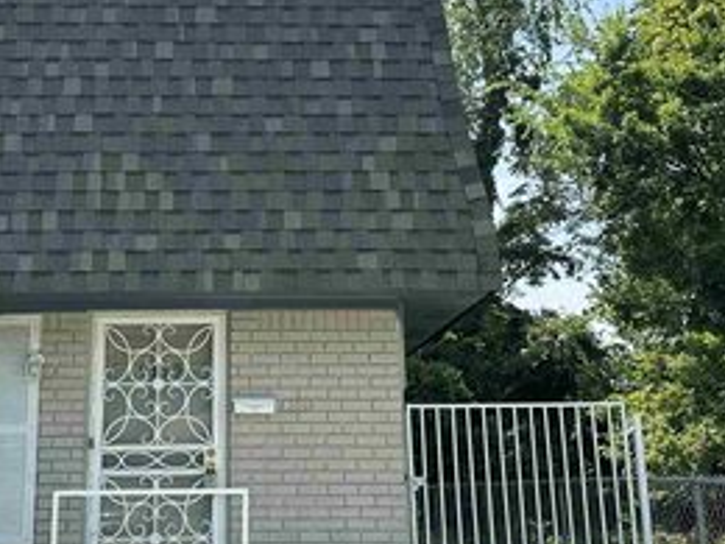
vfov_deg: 24.7
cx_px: 262
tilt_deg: +14.0
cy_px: 176
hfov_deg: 32.5
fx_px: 1236
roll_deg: +0.6
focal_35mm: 59
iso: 80
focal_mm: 6.86
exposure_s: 1/2525
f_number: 1.78
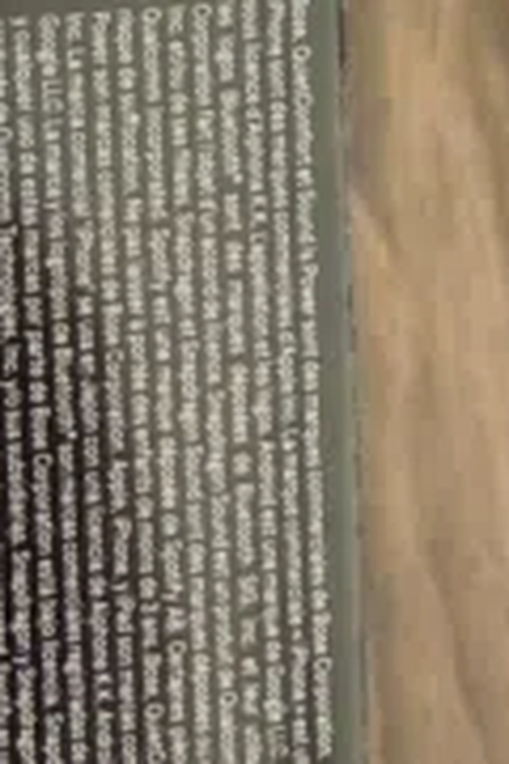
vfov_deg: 25.2
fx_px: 1569
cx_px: 13
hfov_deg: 18.0
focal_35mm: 74
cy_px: -96
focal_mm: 2.22
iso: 500
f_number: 2.2
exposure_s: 1/60
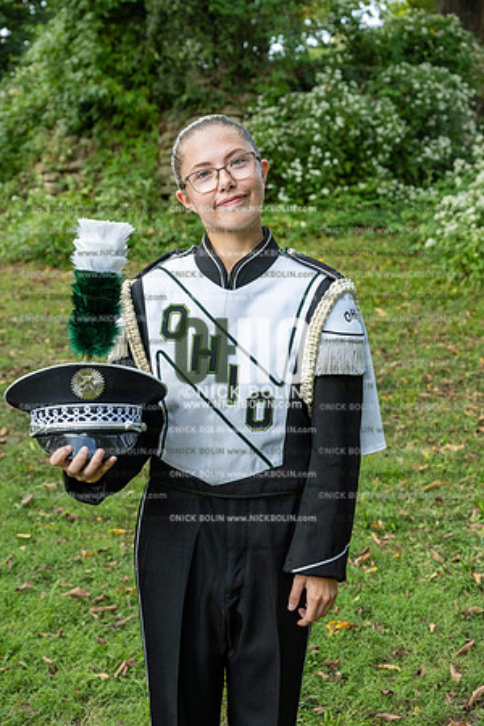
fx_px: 1049
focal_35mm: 52
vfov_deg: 38.2
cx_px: 242
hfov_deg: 26.0
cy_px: 363
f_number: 5.6
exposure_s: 1/640
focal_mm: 52
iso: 1000
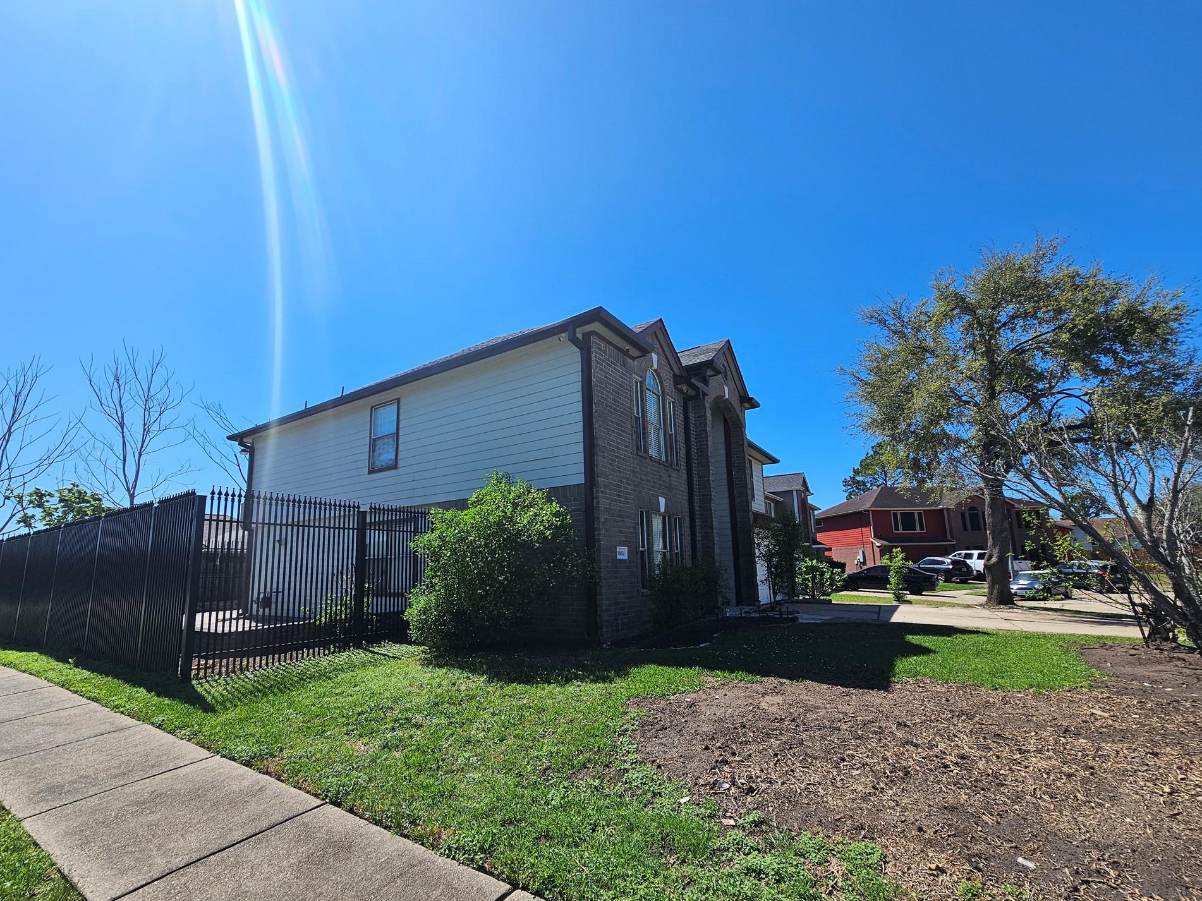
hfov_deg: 102.0
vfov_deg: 85.6
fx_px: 486
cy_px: 472
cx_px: 566
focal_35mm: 14
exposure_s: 1/2775
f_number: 2.2
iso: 50
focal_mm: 2.2
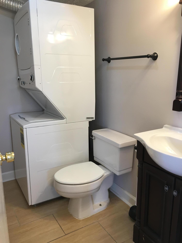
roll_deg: -0.5
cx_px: 91
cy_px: 122
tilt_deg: -12.3
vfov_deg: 61.7
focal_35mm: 29
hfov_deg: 48.2
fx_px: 203
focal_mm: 4.15
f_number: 2.2
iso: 64
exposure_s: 1/30
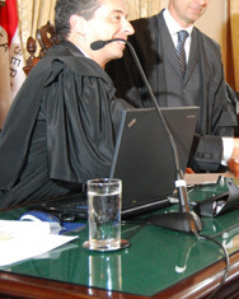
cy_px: 123
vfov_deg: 26.4
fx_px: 637
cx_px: 267
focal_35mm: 72
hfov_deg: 20.2
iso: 1600
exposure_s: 1/40
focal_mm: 24
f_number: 4
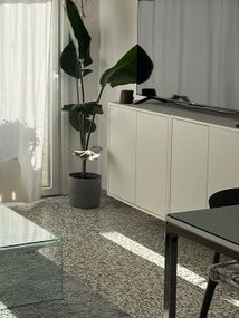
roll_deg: +2.2
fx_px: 672
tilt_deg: -7.3
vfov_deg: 26.5
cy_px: 99
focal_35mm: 73
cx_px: -74
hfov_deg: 18.7
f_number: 1.5
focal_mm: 5.7
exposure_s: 1/1934
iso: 50
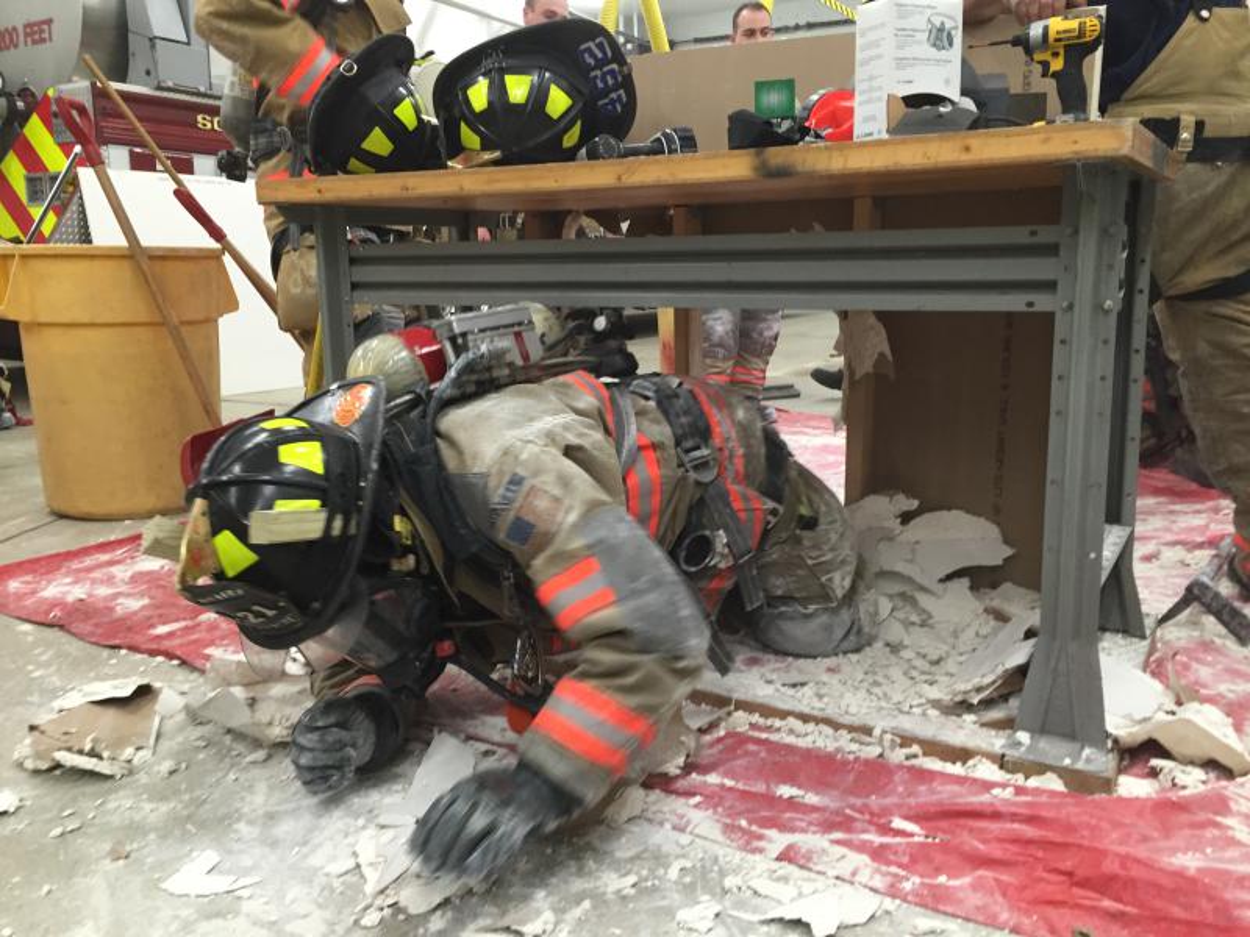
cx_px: 625
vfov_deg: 48.2
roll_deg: +0.6
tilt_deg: -11.8
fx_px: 1047
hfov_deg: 61.7
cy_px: 468
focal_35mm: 29
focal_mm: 4.15
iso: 125
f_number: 2.2
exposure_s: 1/30
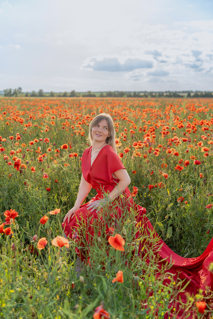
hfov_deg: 30.5
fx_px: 390
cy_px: 160
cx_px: 106
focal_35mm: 44
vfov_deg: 44.5
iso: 125
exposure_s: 1/800
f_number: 3.2
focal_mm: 44
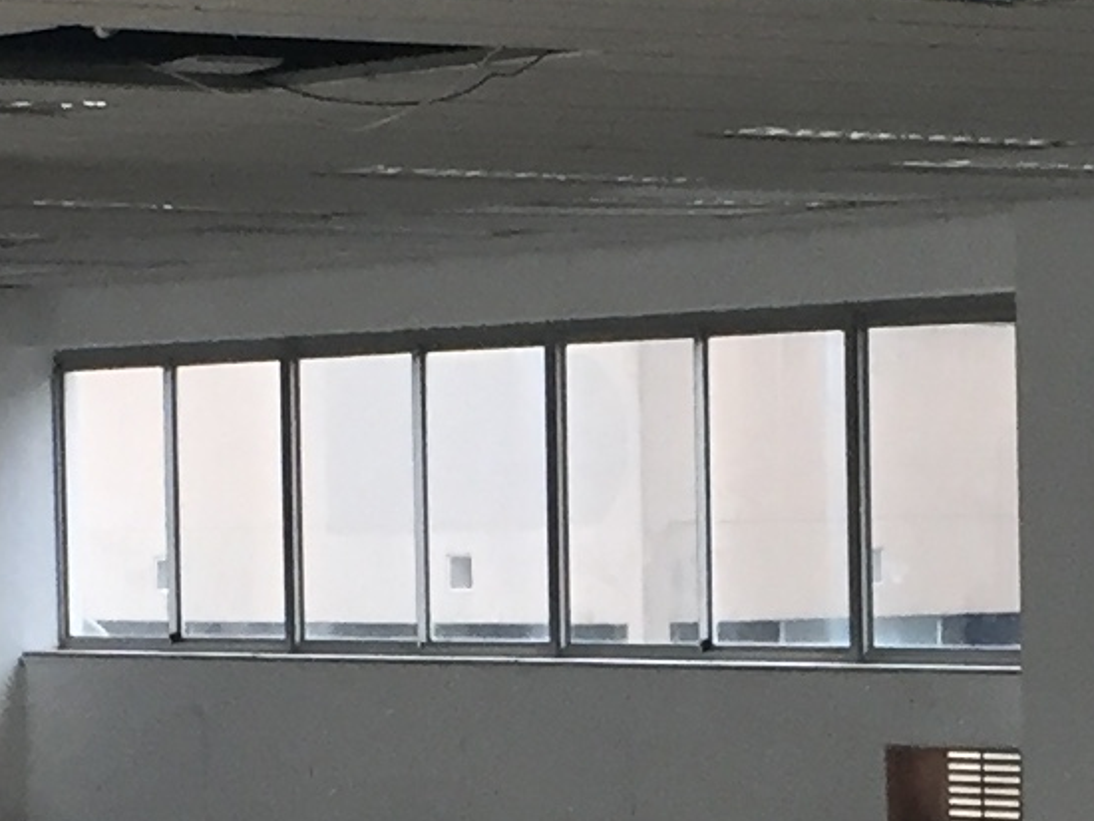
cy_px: 845
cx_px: 857
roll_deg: -0.2
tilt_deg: -5.1
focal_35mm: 172
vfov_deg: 8.6
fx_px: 5438
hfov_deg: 11.5
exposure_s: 1/33
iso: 40
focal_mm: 4.15
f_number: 2.2
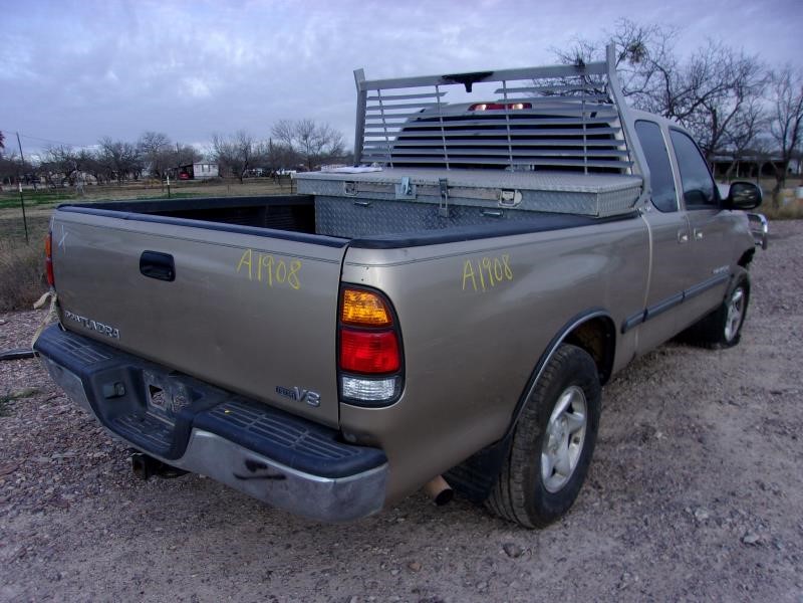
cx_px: 402
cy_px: 302
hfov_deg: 65.3
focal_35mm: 27
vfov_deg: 51.4
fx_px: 626
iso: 80
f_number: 3
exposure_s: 1/400
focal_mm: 4.9
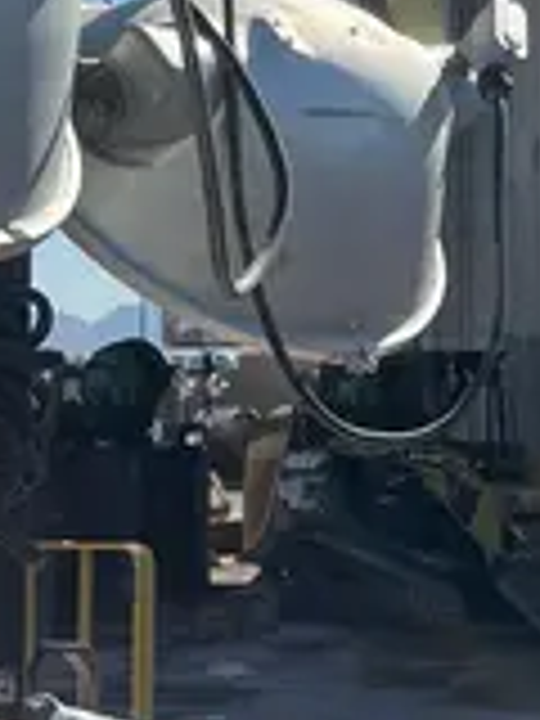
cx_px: -122
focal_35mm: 119
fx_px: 2475
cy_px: 488
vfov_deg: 16.5
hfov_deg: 12.2
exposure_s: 1/3731
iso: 50
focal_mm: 4.2
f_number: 1.6
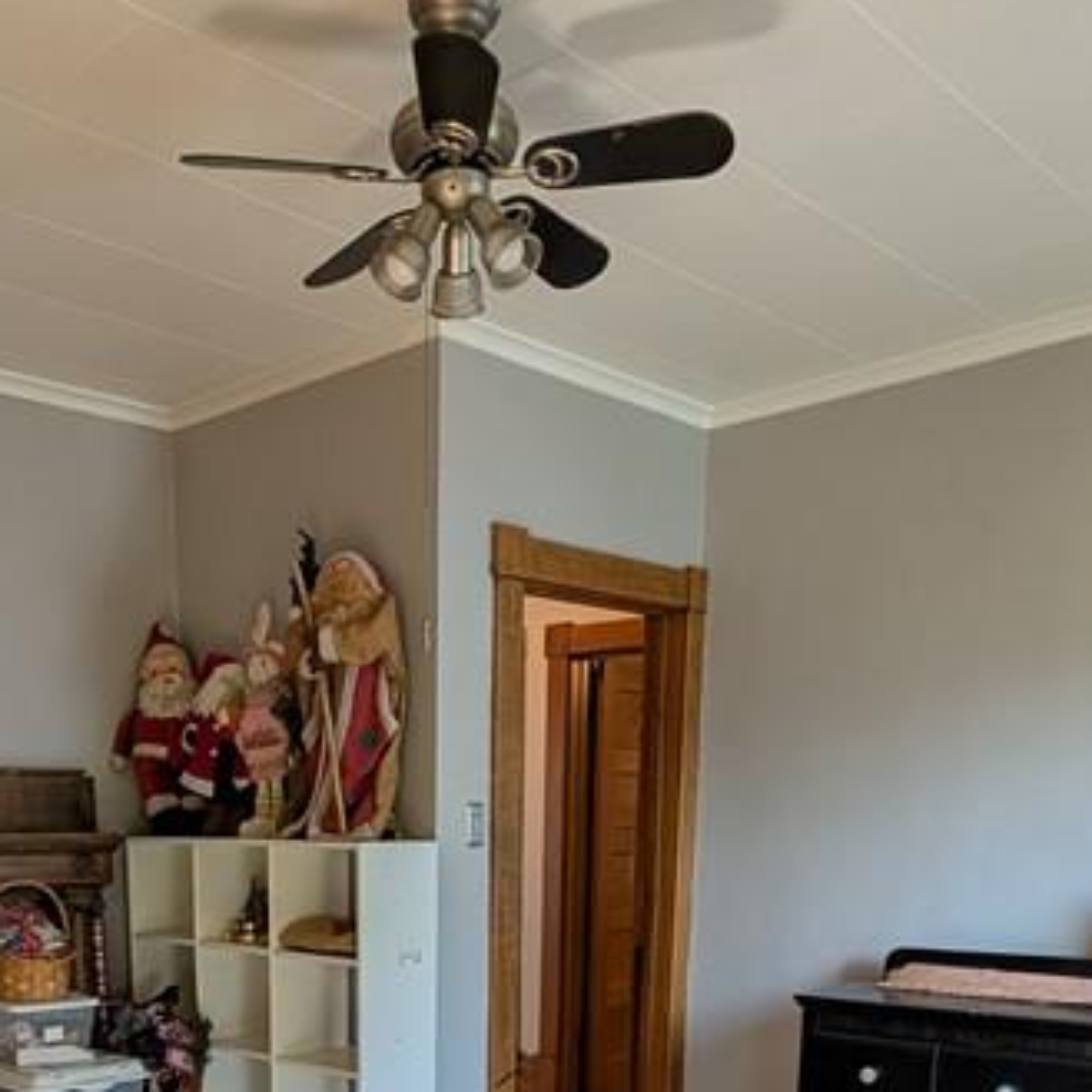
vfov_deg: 42.8
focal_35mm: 33
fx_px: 1178
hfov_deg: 49.1
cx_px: 390
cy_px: 1092
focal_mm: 2.02
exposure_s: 1/83.5
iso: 52
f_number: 1.7
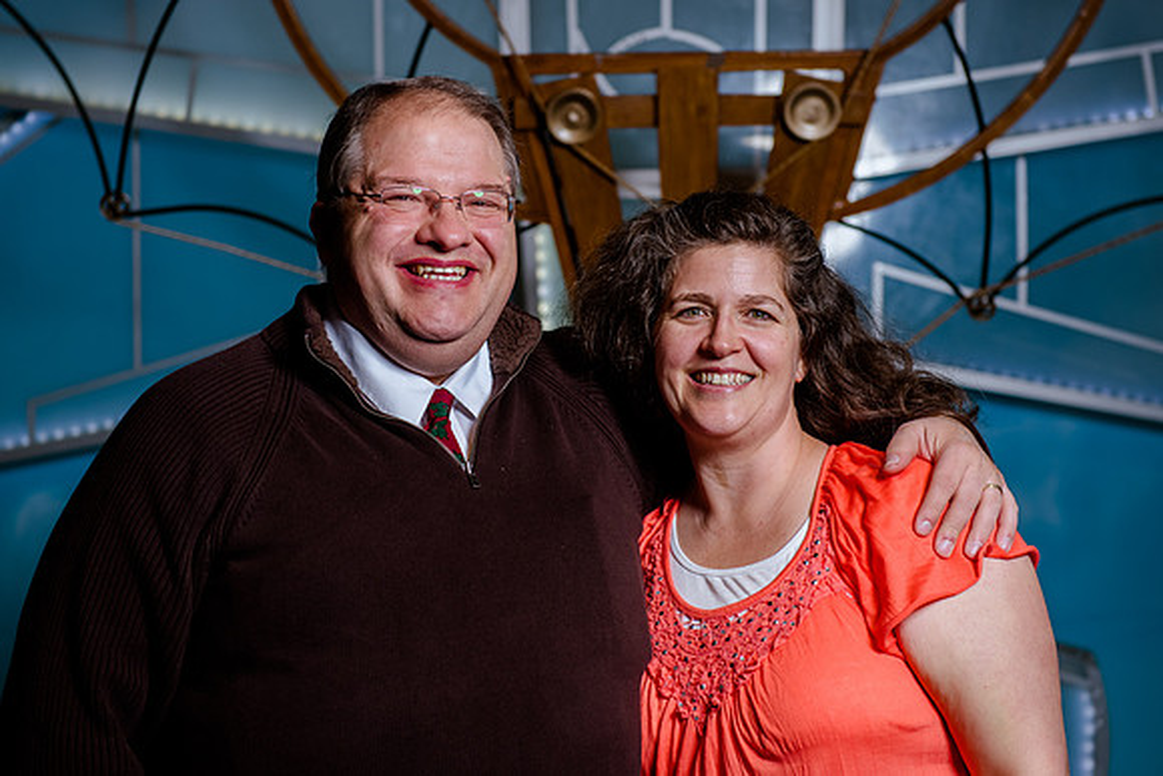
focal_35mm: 77
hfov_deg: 26.4
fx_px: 2482
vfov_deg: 17.8
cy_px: 386
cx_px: 582
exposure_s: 1/125
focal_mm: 66
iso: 400
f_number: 4
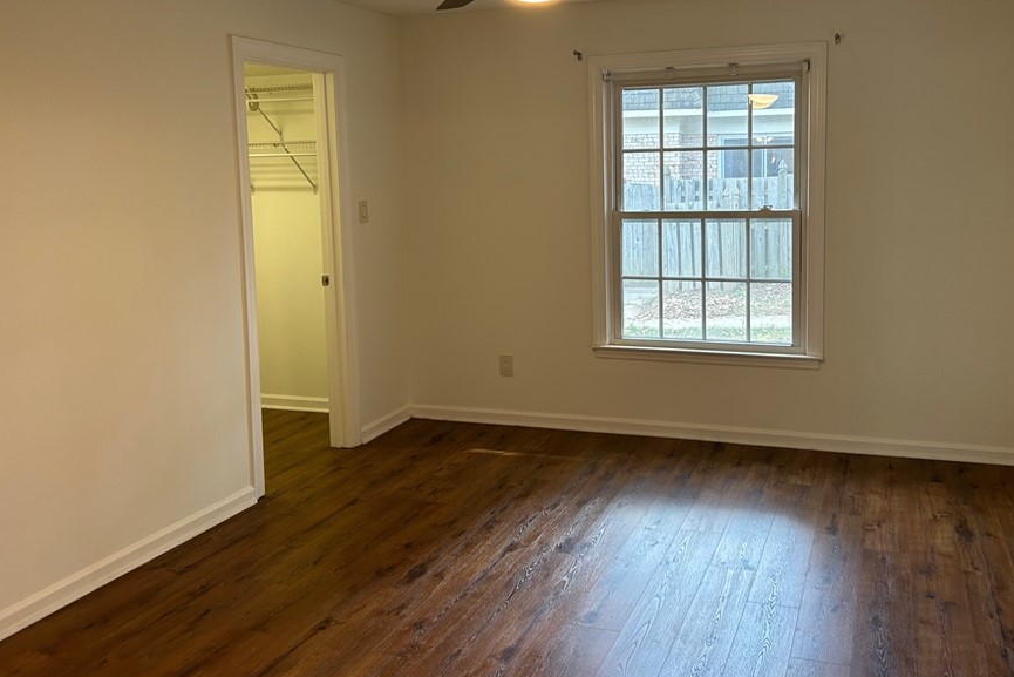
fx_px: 901
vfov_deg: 40.9
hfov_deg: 58.4
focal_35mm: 32
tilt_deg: -4.9
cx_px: 588
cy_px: 263
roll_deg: +1.3
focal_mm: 5.7
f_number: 1.5
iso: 100
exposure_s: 1/60
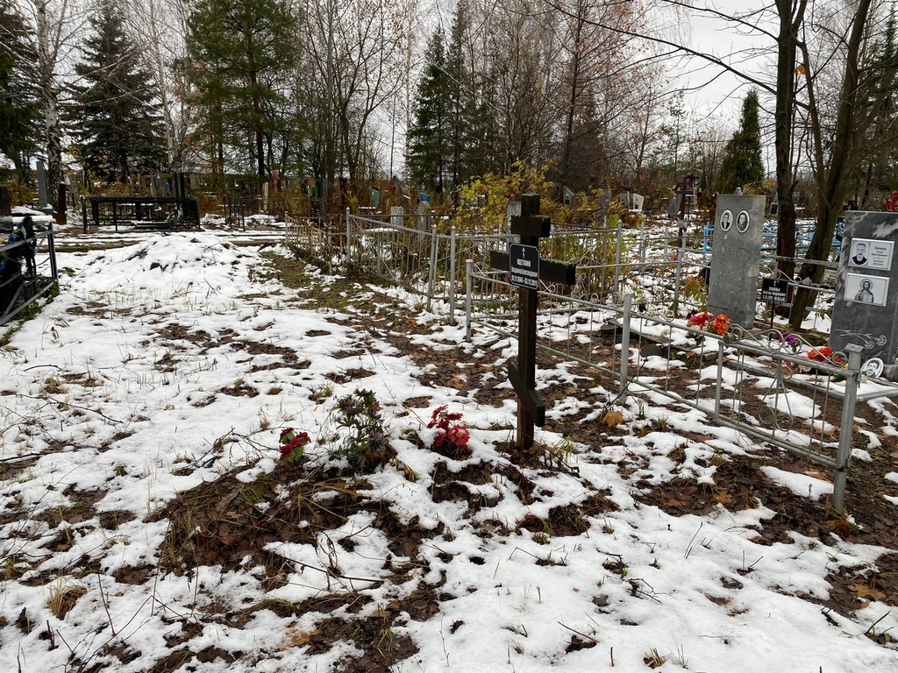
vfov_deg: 53.1
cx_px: 449
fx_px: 674
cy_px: 336
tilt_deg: -10.9
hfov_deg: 67.3
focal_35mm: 26
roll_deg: -4.3
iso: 32
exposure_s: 1/339
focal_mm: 4.25
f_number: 1.8
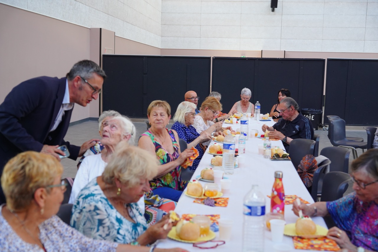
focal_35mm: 48
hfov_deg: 41.4
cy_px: 126
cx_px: 189
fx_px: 500
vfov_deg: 28.3
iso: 2000
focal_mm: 47.6
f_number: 4.5
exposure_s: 1/125
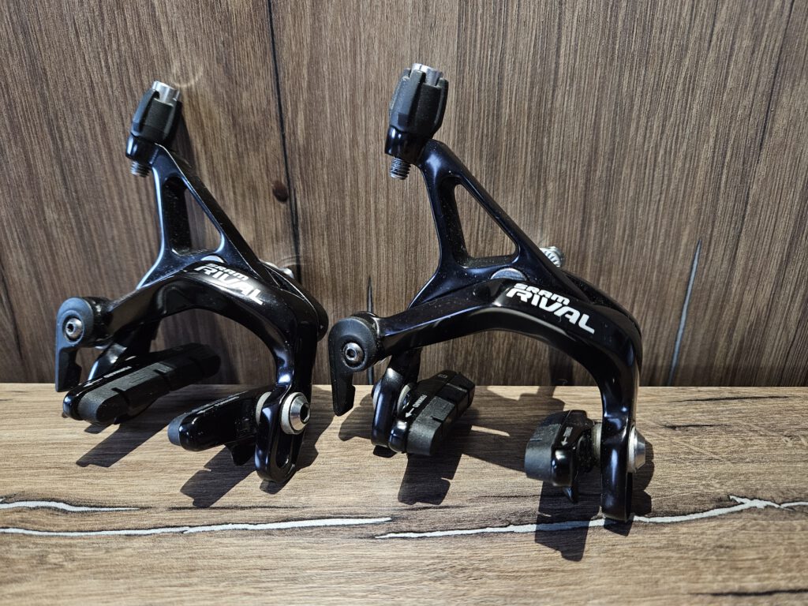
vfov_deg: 58.9
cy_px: 303
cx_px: 404
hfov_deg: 73.9
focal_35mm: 23
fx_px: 537
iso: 1000
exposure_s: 1/25
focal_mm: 5.4
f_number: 1.8
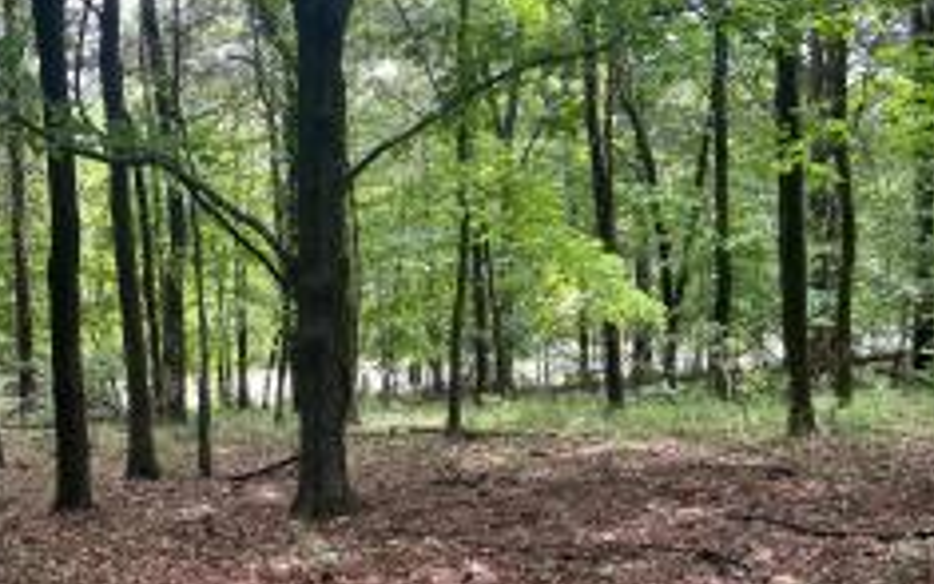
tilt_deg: -2.9
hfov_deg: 41.0
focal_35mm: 47
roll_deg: +4.9
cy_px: 377
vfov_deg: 27.3
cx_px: 203
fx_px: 1197
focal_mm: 5.7
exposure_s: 1/130
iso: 32
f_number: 1.5
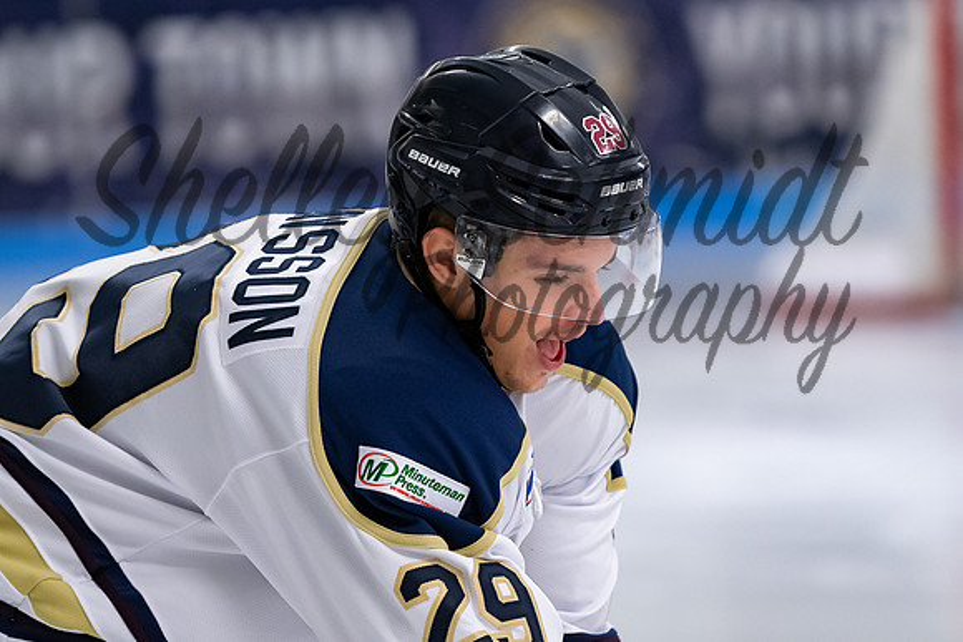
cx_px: 492
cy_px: 276
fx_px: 9327
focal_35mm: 349
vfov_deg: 3.9
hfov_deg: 5.9
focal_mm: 200
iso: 2000
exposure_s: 1/640
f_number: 3.2
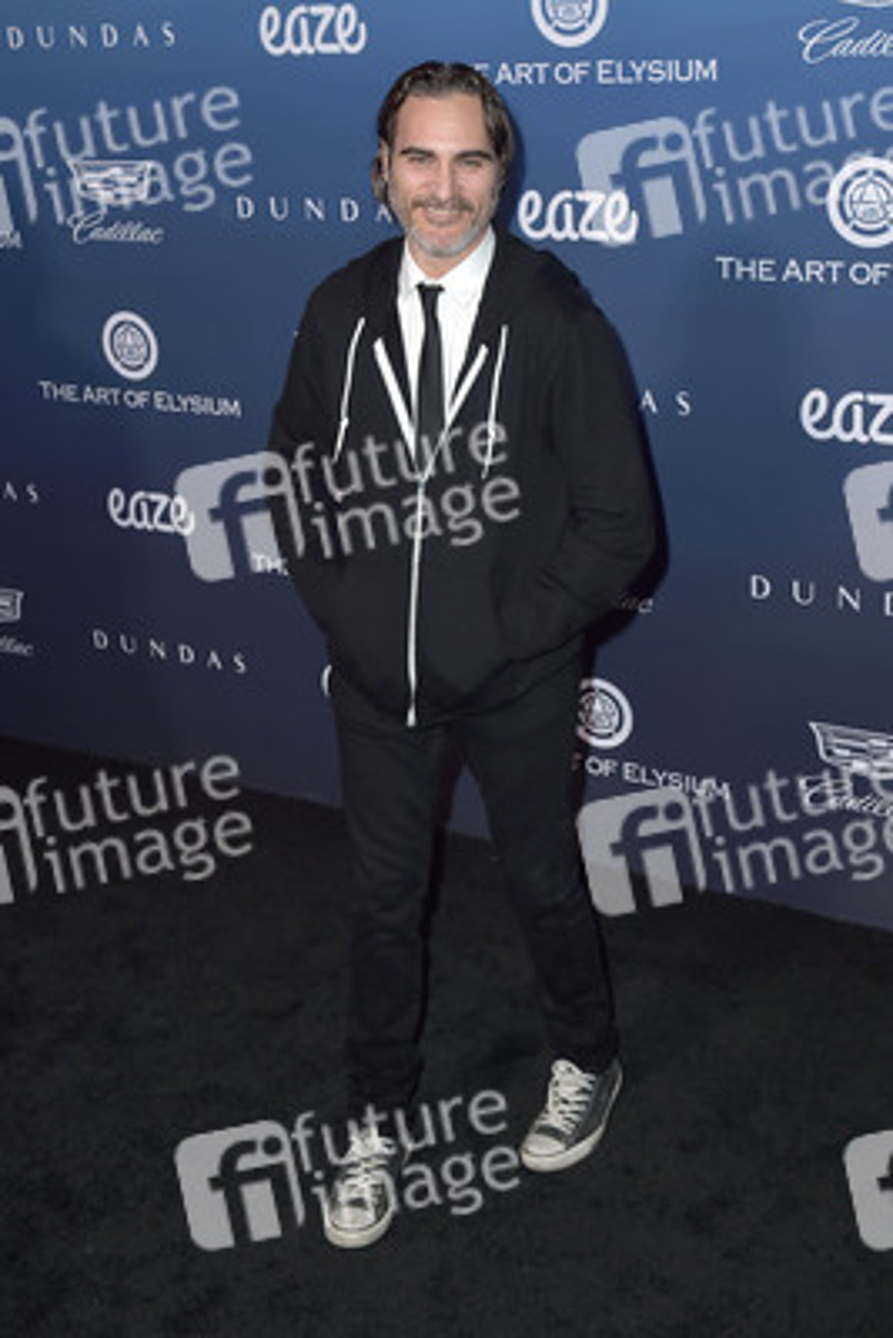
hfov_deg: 33.4
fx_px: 1487
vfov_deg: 48.4
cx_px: 446
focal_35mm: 40
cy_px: 669
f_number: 5.6
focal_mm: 40
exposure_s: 1/250
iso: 250
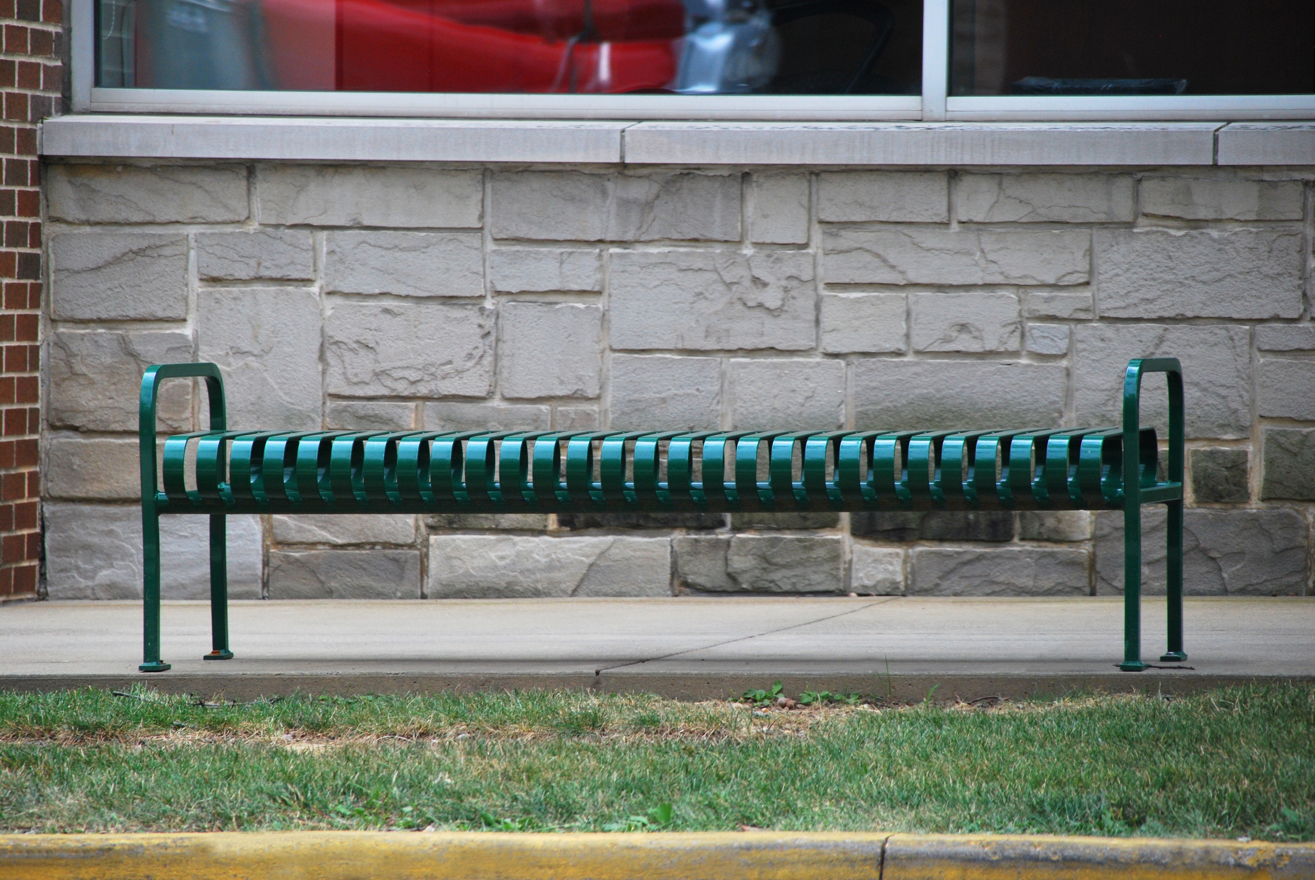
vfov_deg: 4.6
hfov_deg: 6.9
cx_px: 658
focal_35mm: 300
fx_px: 10971
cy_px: 440
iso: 400
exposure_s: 1/320
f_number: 6.3
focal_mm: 200
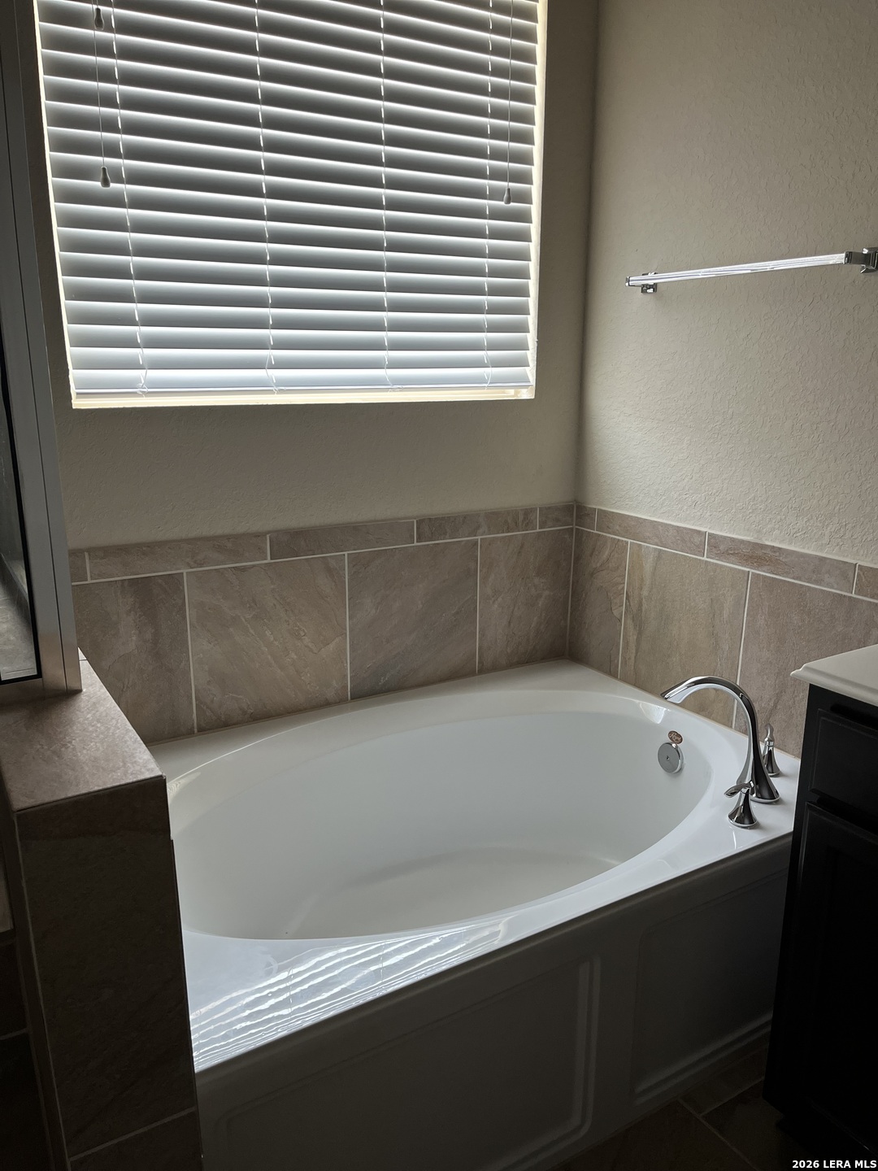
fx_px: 879
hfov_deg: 53.1
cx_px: 439
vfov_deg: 67.3
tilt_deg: -14.7
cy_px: 586
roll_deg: +0.2
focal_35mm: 26
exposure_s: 1/67
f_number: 1.6
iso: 125
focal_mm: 5.1
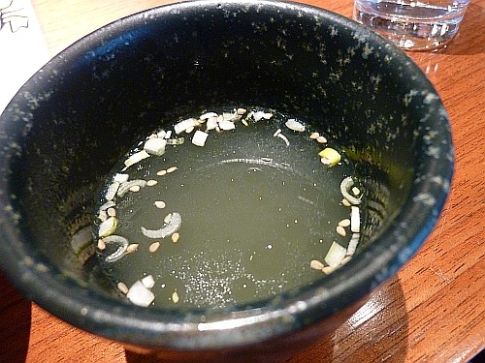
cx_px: 242
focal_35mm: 25
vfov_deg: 54.9
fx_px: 350
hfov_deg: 69.4
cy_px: 182
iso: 400
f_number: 3.3
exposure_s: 1/6
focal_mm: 4.5
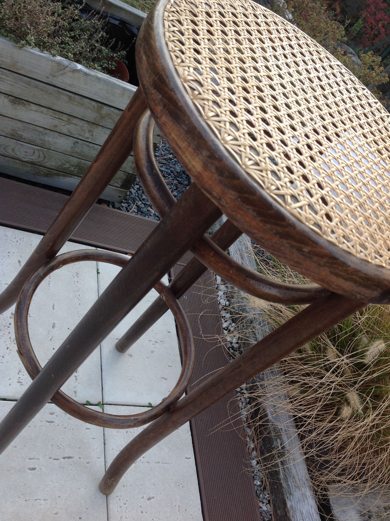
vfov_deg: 51.4
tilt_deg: -40.5
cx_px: 199
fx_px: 541
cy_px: 258
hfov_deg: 39.7
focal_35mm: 36
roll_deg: -43.0
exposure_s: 1/124
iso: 50
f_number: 2.4
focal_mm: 4.28
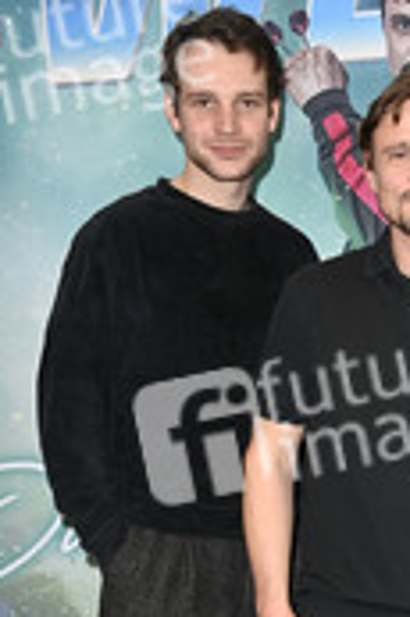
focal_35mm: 83
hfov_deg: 16.1
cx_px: 421
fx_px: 1421
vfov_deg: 23.6
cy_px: 599
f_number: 5.6
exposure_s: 1/250
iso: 500
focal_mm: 36
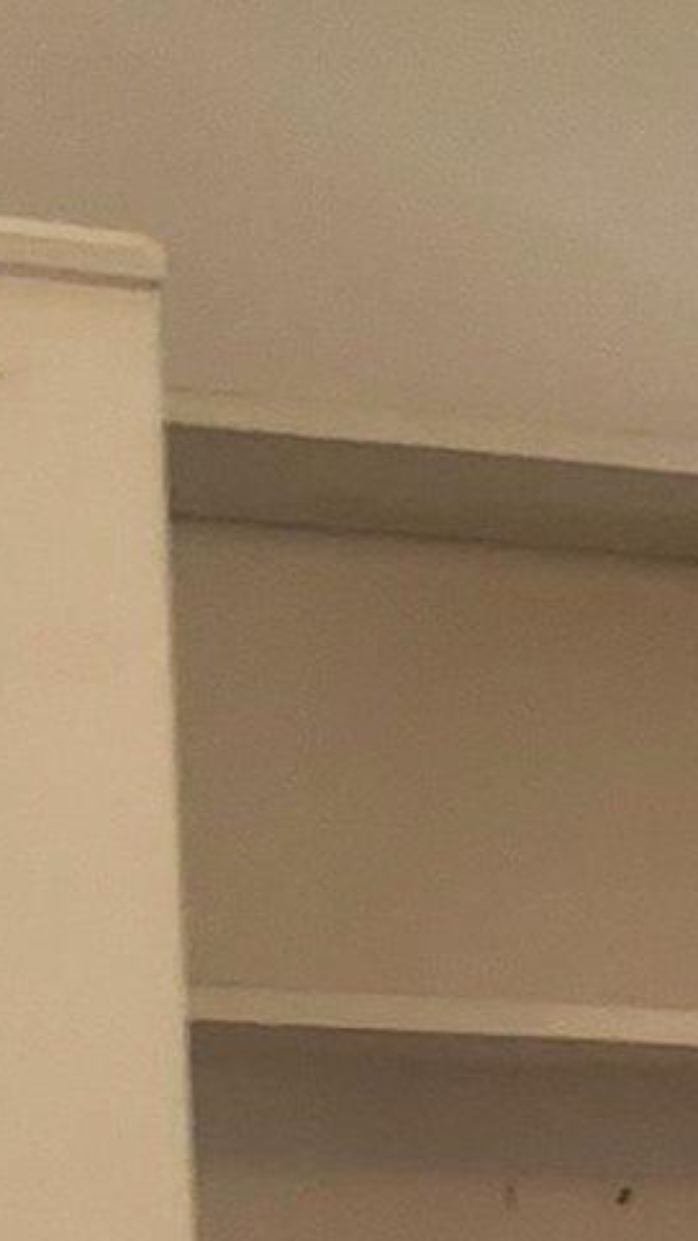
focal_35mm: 159
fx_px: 5235
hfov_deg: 5.9
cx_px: 3169
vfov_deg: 12.7
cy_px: 2000
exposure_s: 1/120
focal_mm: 5.54
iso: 160
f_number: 1.8
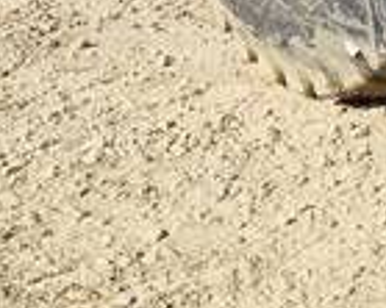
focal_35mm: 129
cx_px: 683
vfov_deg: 11.1
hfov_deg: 13.5
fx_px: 1473
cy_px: -253
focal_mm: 6.14
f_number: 1.65
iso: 50
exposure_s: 1/689
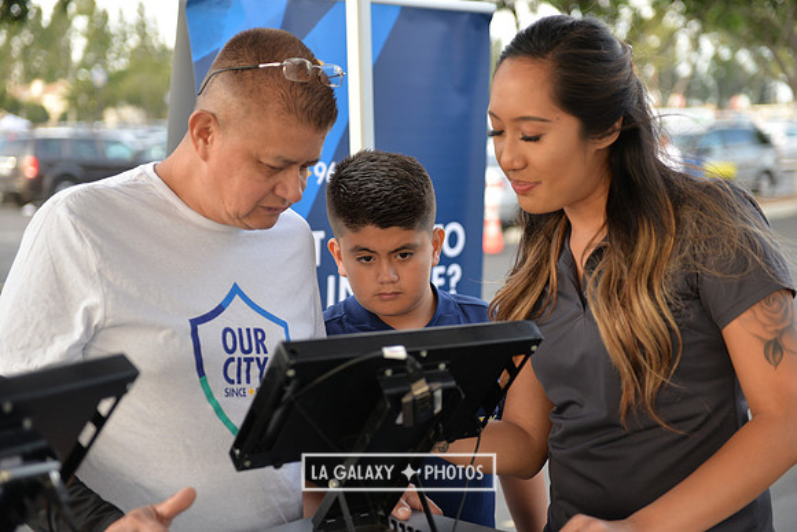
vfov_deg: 22.6
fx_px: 1329
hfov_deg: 33.4
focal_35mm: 60
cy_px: 266
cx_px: 398
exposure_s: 1/640
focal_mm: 60
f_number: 2.8
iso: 720
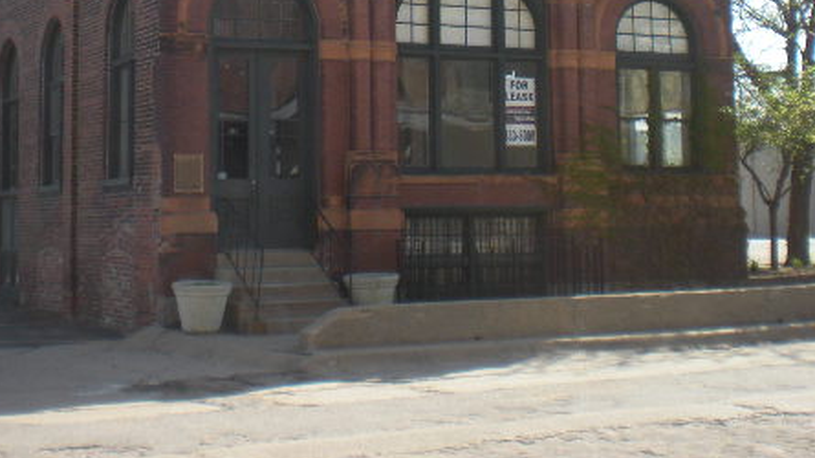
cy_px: 33
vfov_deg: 17.2
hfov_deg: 30.5
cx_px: 352
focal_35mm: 69
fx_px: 1491
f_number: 4.9
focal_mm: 7.4
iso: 64
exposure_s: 1/220
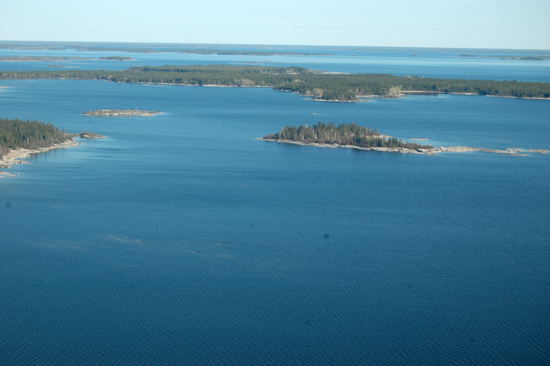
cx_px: 275
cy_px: 183
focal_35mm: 82
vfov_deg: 16.5
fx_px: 1259
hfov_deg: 24.6
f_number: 9
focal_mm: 55
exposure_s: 1/250
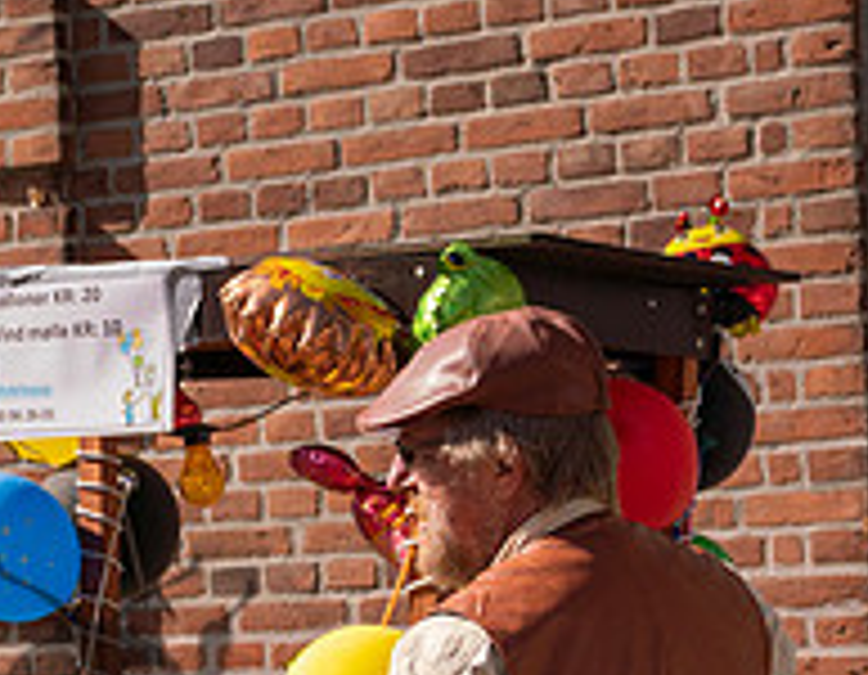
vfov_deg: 10.6
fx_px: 3582
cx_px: 51
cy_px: 763
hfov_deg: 13.7
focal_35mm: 141
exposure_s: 1/3200
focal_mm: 36
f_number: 3.5
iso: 125
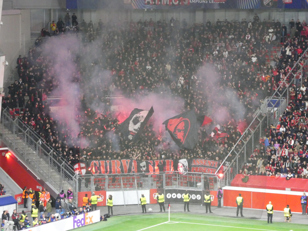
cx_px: 154
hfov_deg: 12.3
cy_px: 116
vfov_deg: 9.3
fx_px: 1424
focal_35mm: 160
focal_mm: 28.7
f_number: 5.5
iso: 1250
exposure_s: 1/80
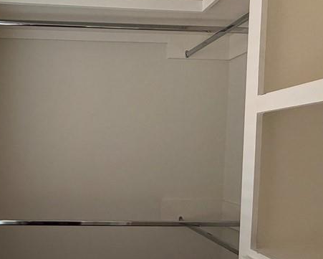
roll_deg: -0.5
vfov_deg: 46.7
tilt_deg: -2.0
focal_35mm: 31
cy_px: 162
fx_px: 296
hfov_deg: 52.9
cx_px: 59
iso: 160
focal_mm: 2.22
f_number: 2.2
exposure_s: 1/120
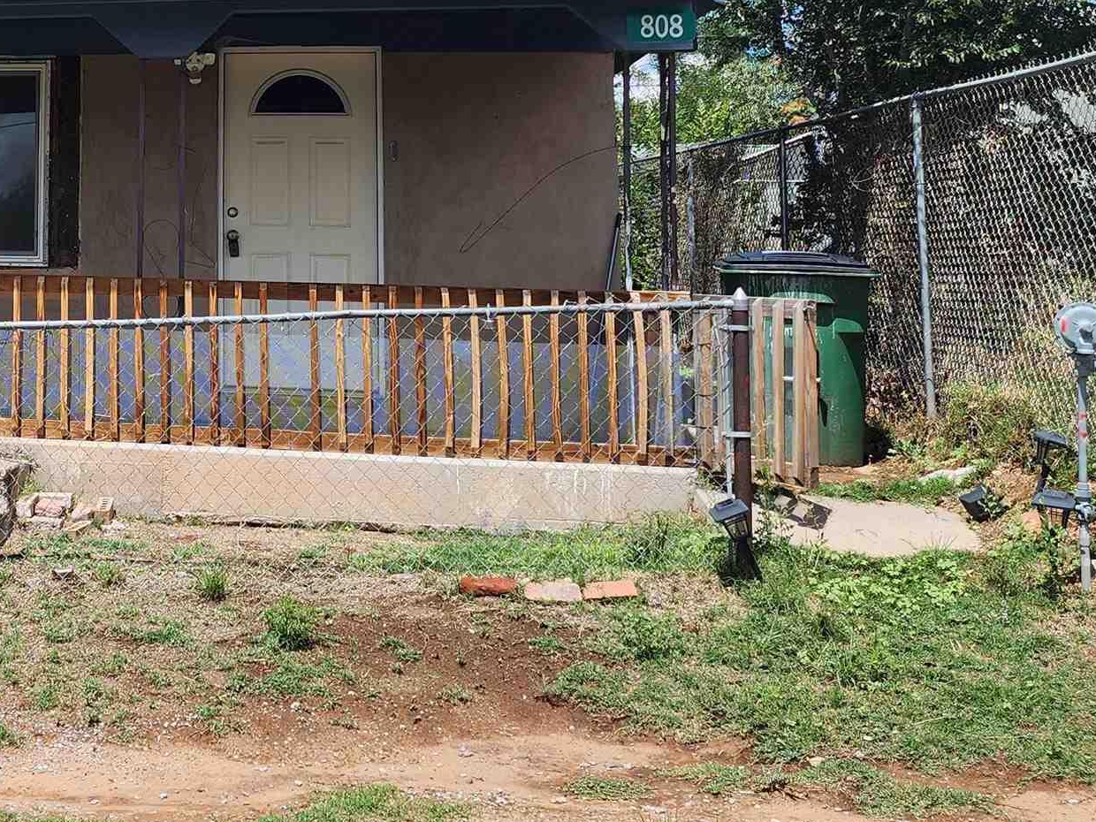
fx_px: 1805
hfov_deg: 31.1
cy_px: 141
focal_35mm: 57
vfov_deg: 25.1
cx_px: -24
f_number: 1.8
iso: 12
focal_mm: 6.4
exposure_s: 1/986
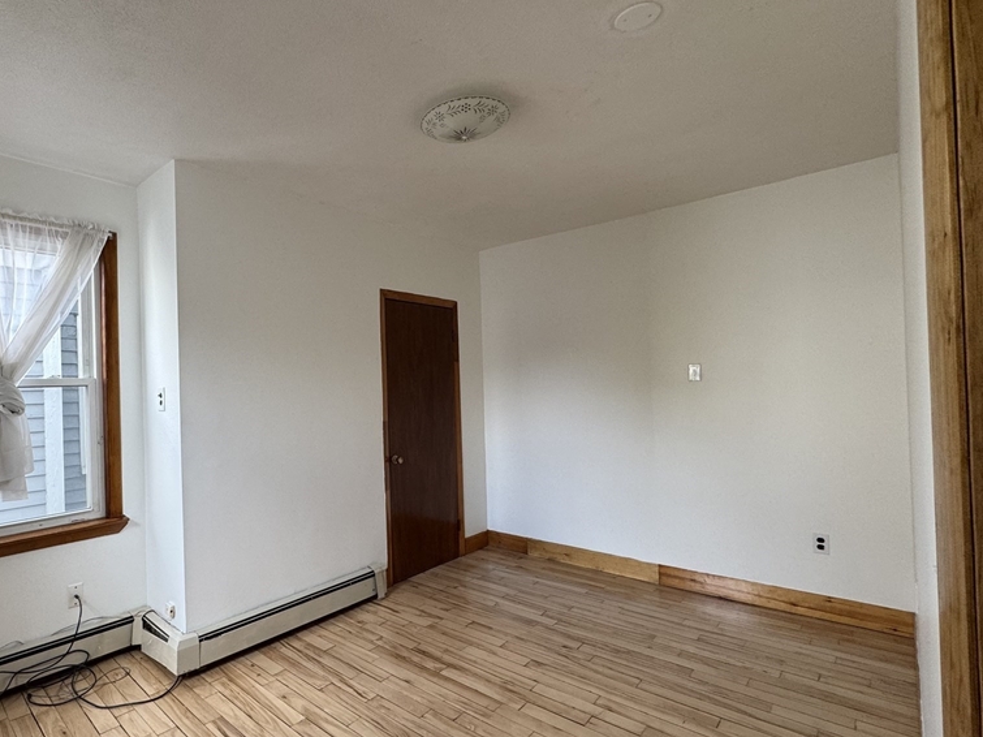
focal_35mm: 19
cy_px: 384
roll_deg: +1.3
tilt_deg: +0.0
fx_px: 539
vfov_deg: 68.6
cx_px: 353
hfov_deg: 82.6
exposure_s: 1/120
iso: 125
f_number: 2.2
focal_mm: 2.22
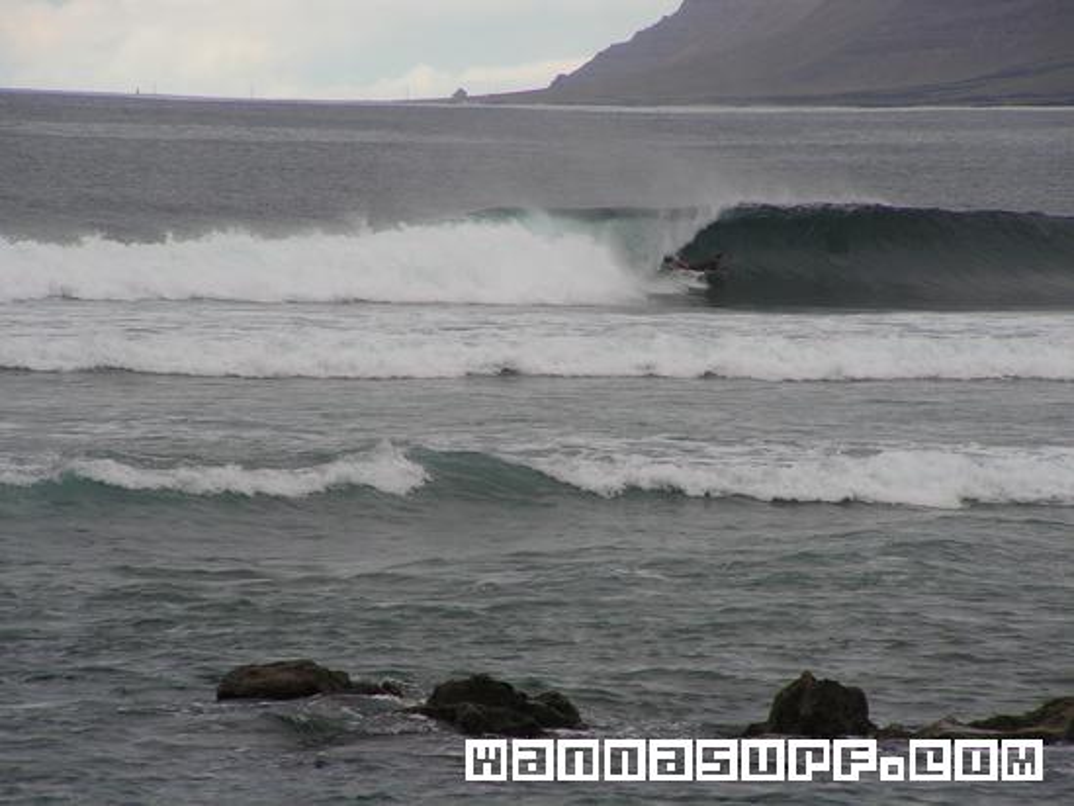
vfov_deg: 5.1
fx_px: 9000
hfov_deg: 6.8
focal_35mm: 290
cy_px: 403
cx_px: 537
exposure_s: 1/400
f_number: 4.8
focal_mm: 48
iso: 64
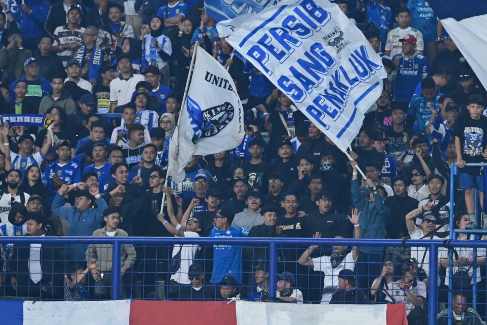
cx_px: 300
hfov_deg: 2.9
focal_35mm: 706
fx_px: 9550
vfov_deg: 1.9
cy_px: 71
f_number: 6
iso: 8000
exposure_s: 1/640
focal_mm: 440
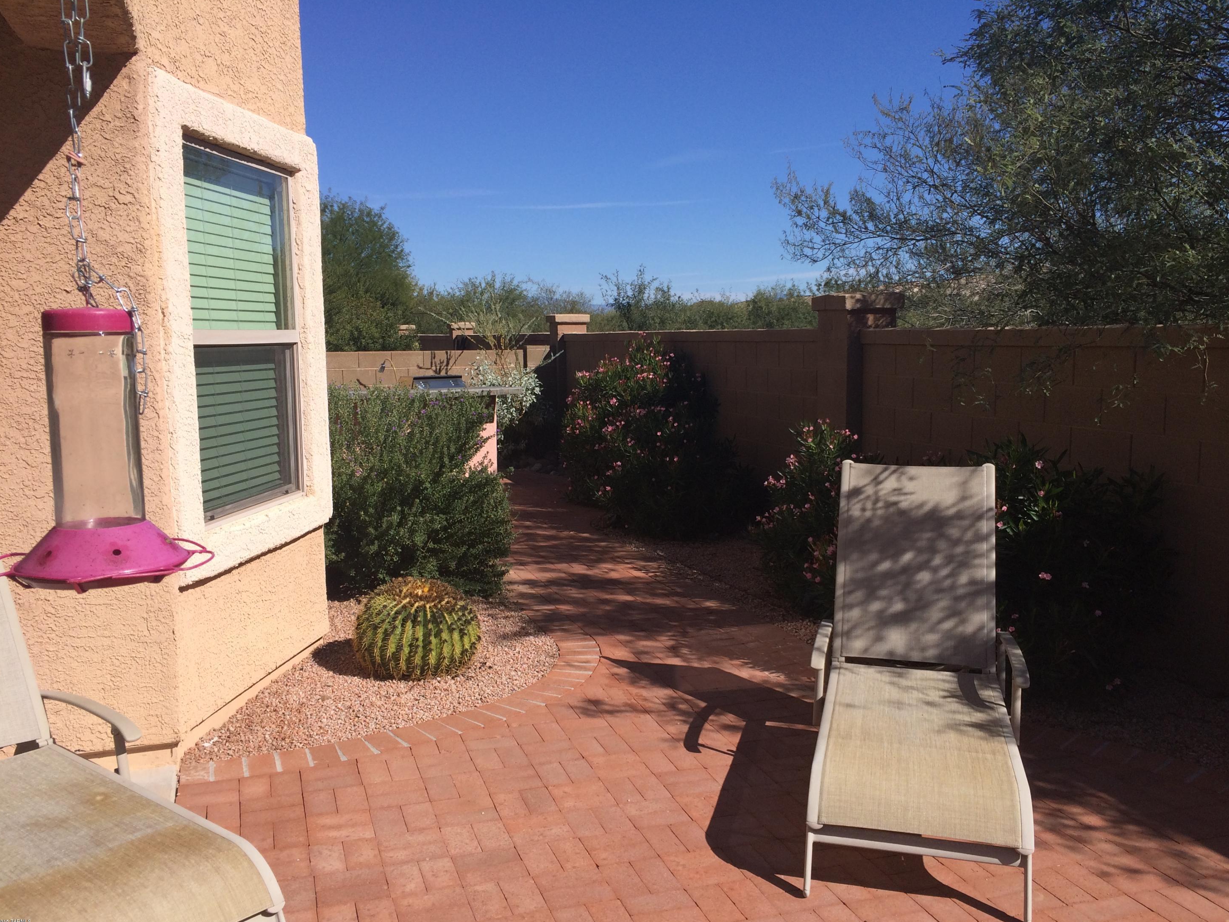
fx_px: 1065
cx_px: 626
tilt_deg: -8.8
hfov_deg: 60.0
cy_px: 474
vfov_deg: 46.8
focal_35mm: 30
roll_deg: +1.3
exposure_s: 1/2740
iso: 32
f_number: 2.2
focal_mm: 4.15
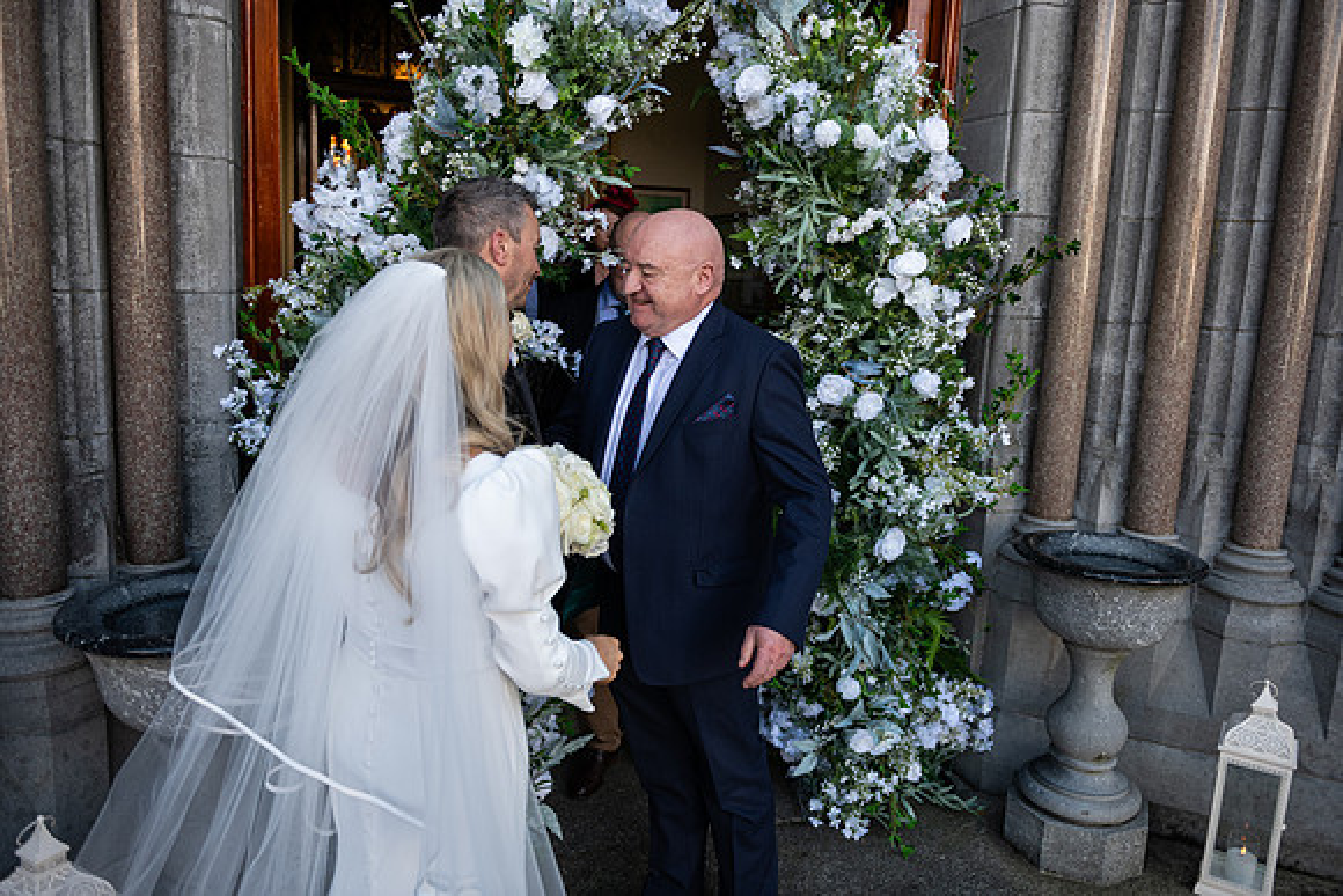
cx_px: 672
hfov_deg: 67.4
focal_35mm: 27
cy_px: 448
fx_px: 1007
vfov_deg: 48.0
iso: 500
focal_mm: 27
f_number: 3.5
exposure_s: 1/800
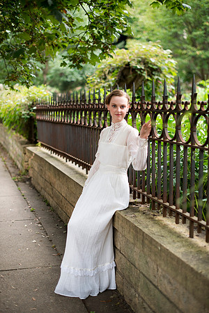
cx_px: 104
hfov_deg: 27.0
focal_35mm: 50
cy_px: 156
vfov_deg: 39.6
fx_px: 435
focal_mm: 50
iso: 200
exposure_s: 1/400
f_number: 2
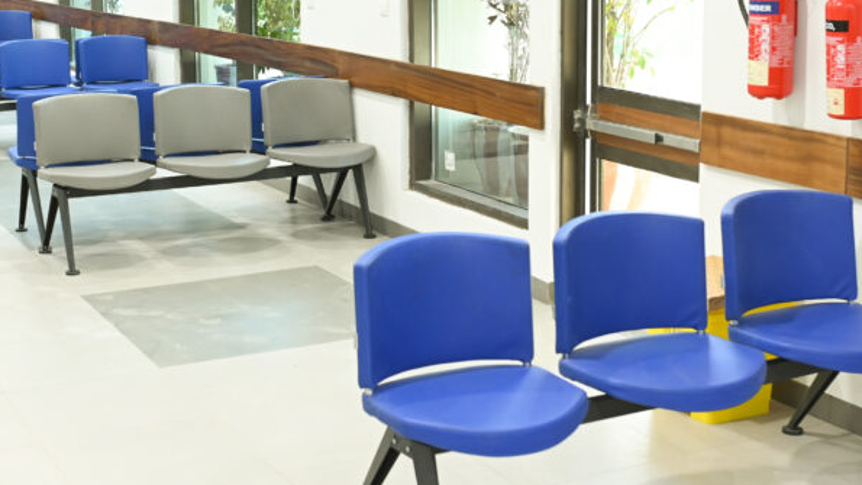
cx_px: 380
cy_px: 117
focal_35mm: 63
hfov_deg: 33.3
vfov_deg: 19.0
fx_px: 1440
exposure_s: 1/100
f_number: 4
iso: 1600
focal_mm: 35
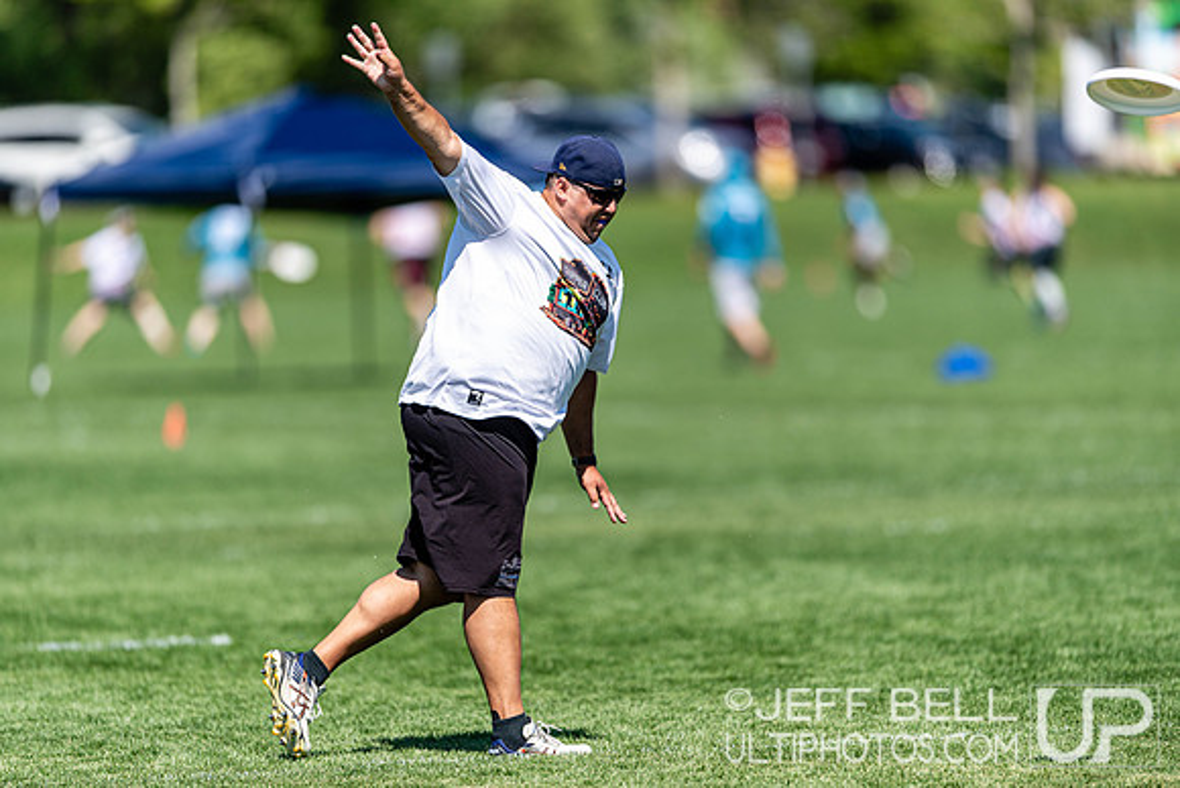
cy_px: 394
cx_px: 590
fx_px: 13114
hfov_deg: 5.2
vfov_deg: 3.4
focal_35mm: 400
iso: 100
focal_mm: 400
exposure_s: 1/2000
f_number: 2.8
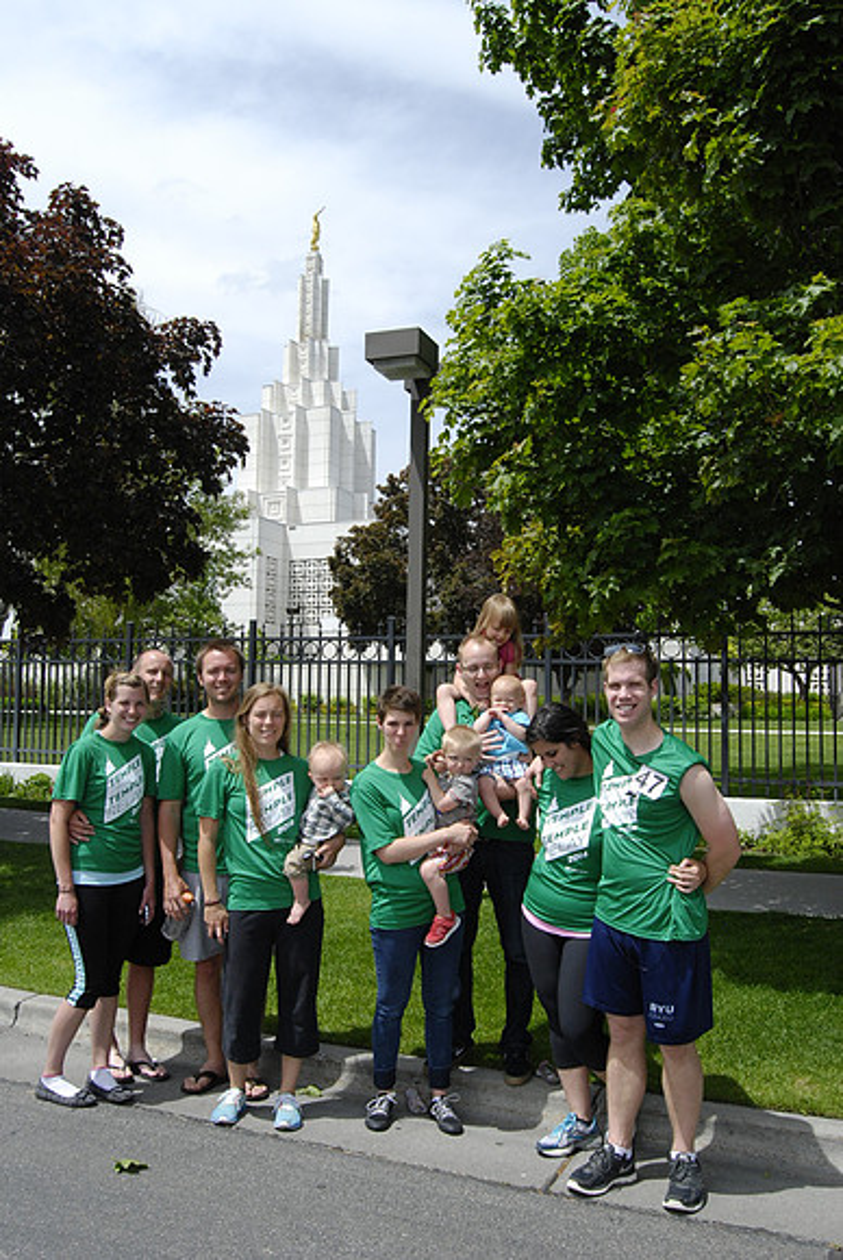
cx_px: 422
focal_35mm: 28
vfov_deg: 64.5
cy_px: 630
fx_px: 999
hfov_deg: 45.8
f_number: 10
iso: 400
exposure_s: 1/500
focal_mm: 19
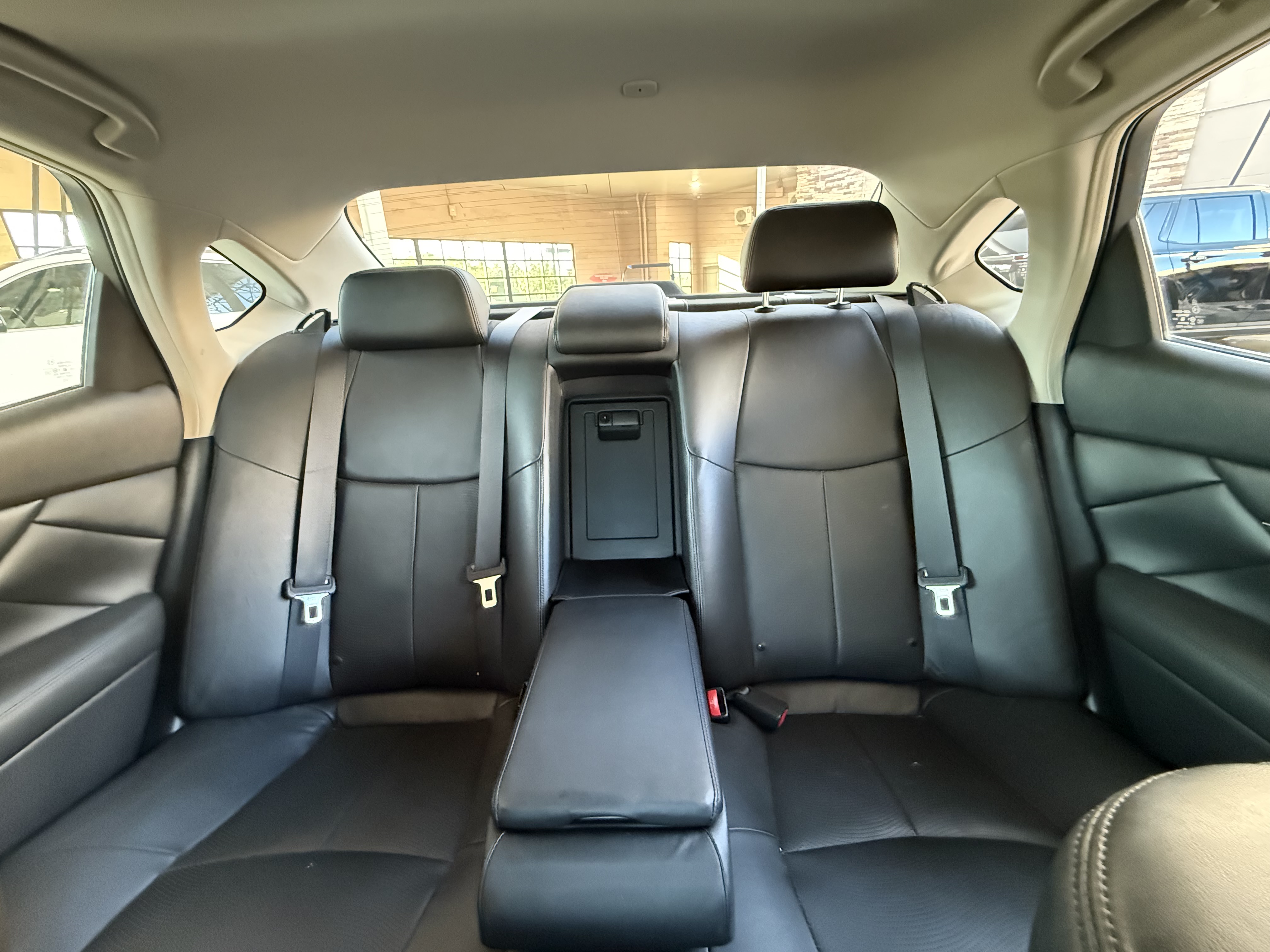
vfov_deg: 85.7
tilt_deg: -20.0
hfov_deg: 102.1
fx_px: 514
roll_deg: +3.3
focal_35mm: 14
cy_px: 476
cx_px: 635
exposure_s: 1/60
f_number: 2.2
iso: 1250
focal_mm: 2.22
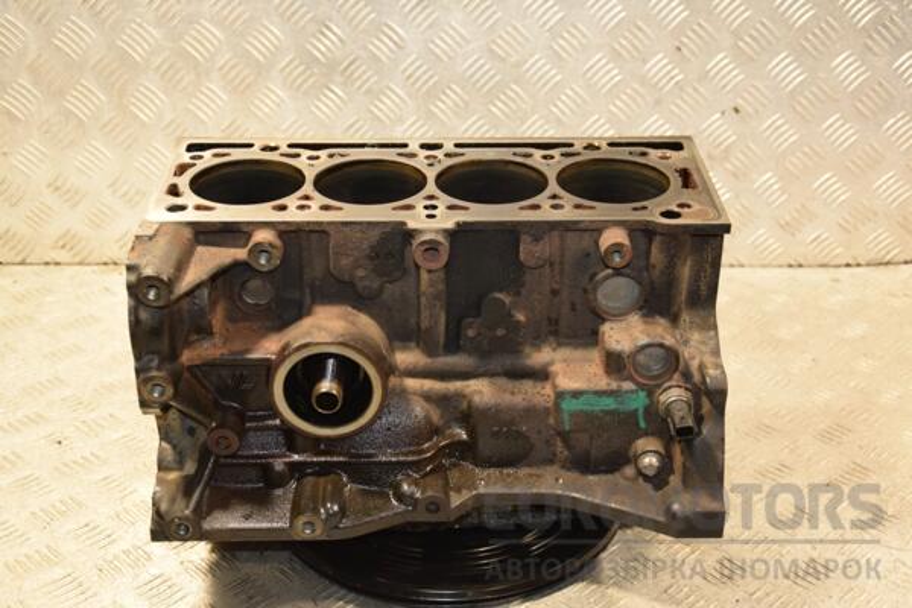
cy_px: 304
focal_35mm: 52
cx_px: 456
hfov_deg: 37.9
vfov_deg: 25.8
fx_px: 1330
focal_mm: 35
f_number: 5
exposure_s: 1/100
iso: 800
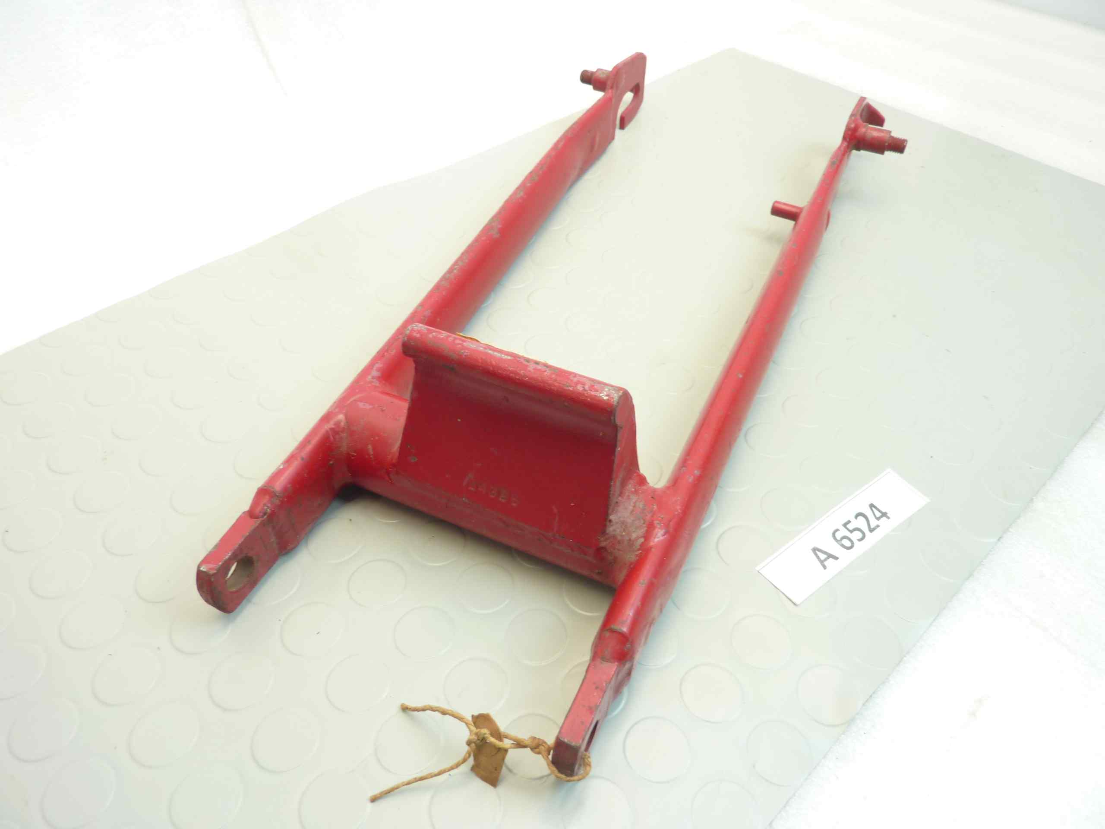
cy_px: 414
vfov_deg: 54.9
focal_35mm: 25
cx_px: 552
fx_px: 798
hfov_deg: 69.4
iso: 80
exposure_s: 1/10
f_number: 3.3
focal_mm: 4.1
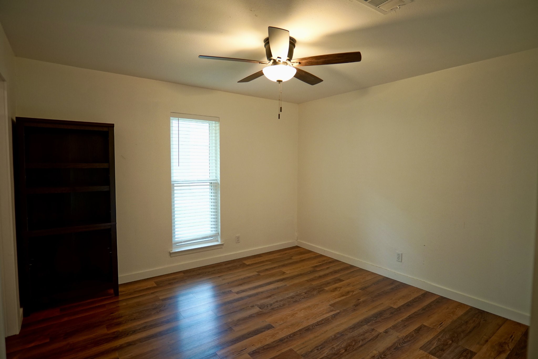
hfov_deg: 90.0
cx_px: 269
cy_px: 180
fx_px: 269
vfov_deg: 67.4
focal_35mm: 18
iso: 640
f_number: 2
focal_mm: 12
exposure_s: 1/200
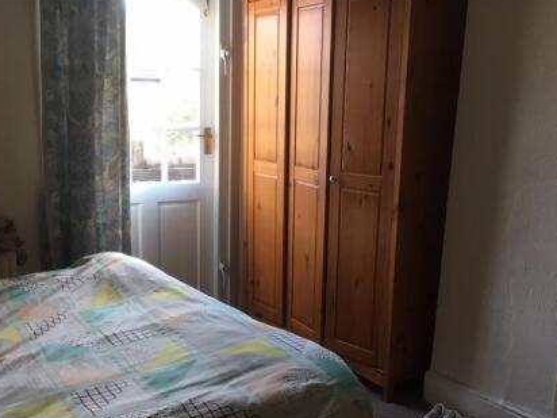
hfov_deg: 45.8
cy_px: 264
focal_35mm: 41
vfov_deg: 34.9
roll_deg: -1.6
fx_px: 660
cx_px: 268
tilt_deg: -13.7
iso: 64
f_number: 2.2
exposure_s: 1/33
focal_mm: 4.15
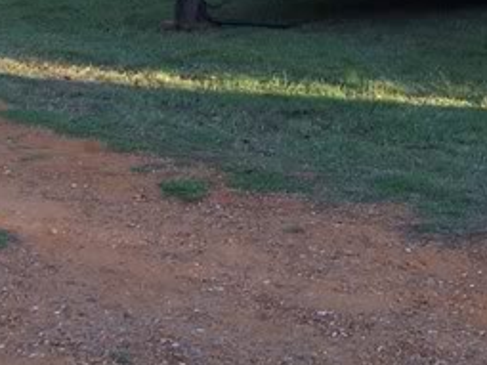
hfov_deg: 17.5
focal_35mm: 110
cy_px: -172
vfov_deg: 12.8
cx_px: 466
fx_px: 1547
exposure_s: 1/125
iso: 80
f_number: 2.8
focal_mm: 6
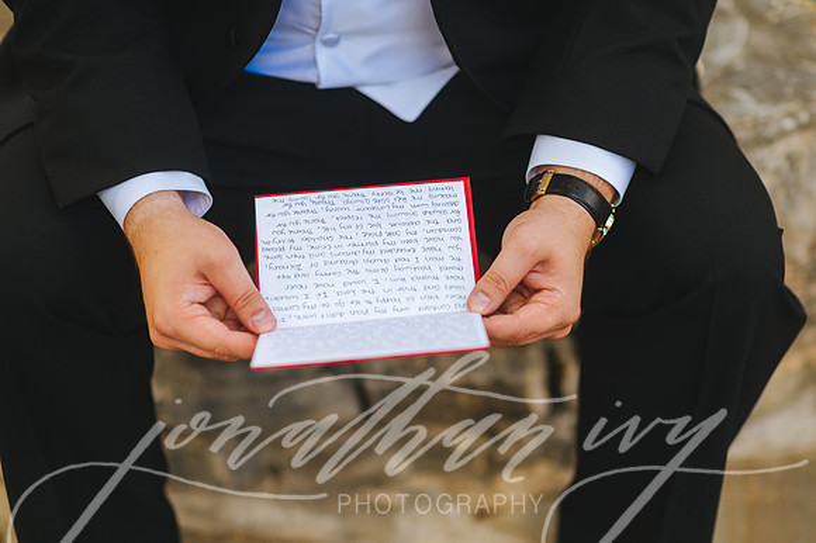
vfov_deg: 16.1
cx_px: 408
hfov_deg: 23.9
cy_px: 272
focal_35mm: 85
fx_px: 1925
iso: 640
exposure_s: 1/3200
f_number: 2
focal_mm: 85
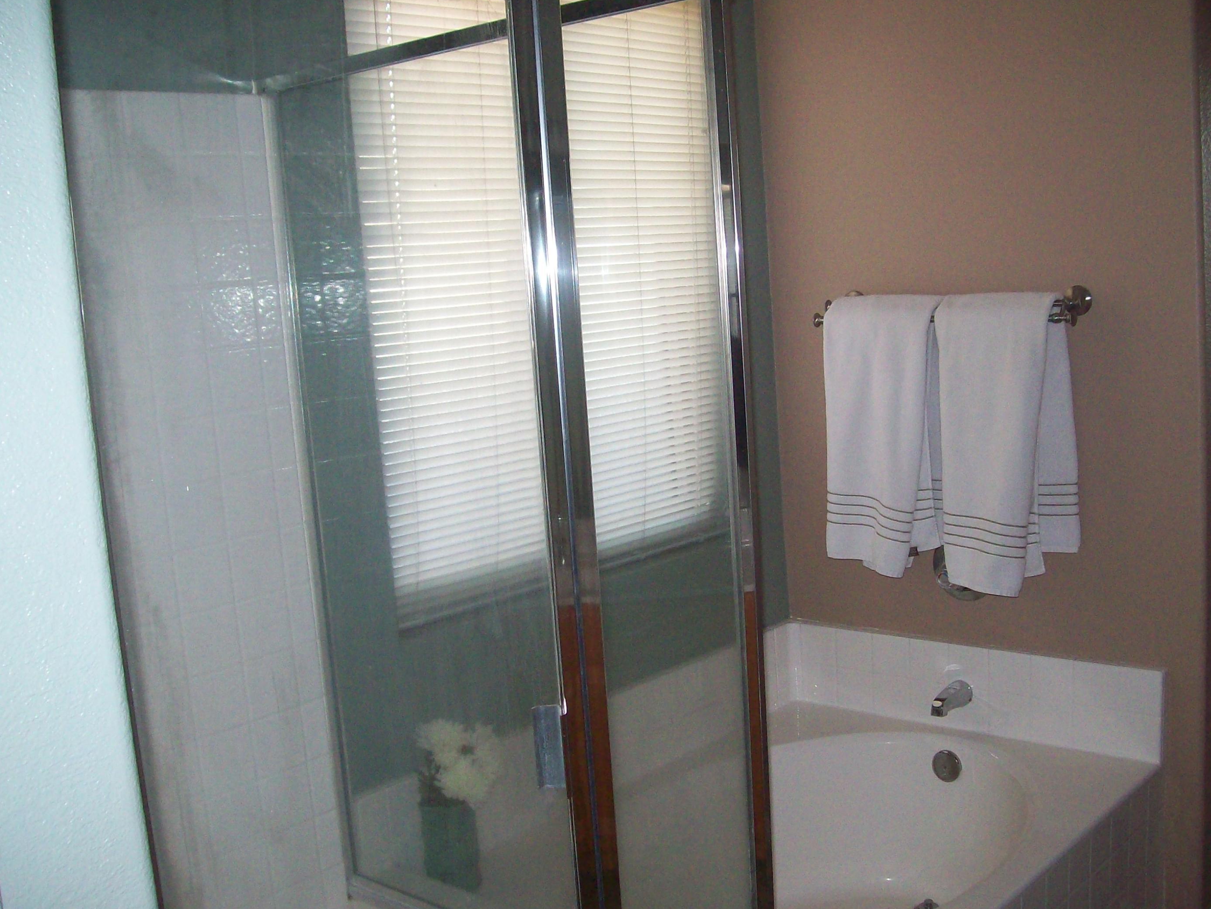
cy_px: 474
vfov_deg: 36.8
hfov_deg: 47.8
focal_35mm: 39
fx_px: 1364
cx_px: 635
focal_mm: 6
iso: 200
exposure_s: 1/65.1
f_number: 2.7
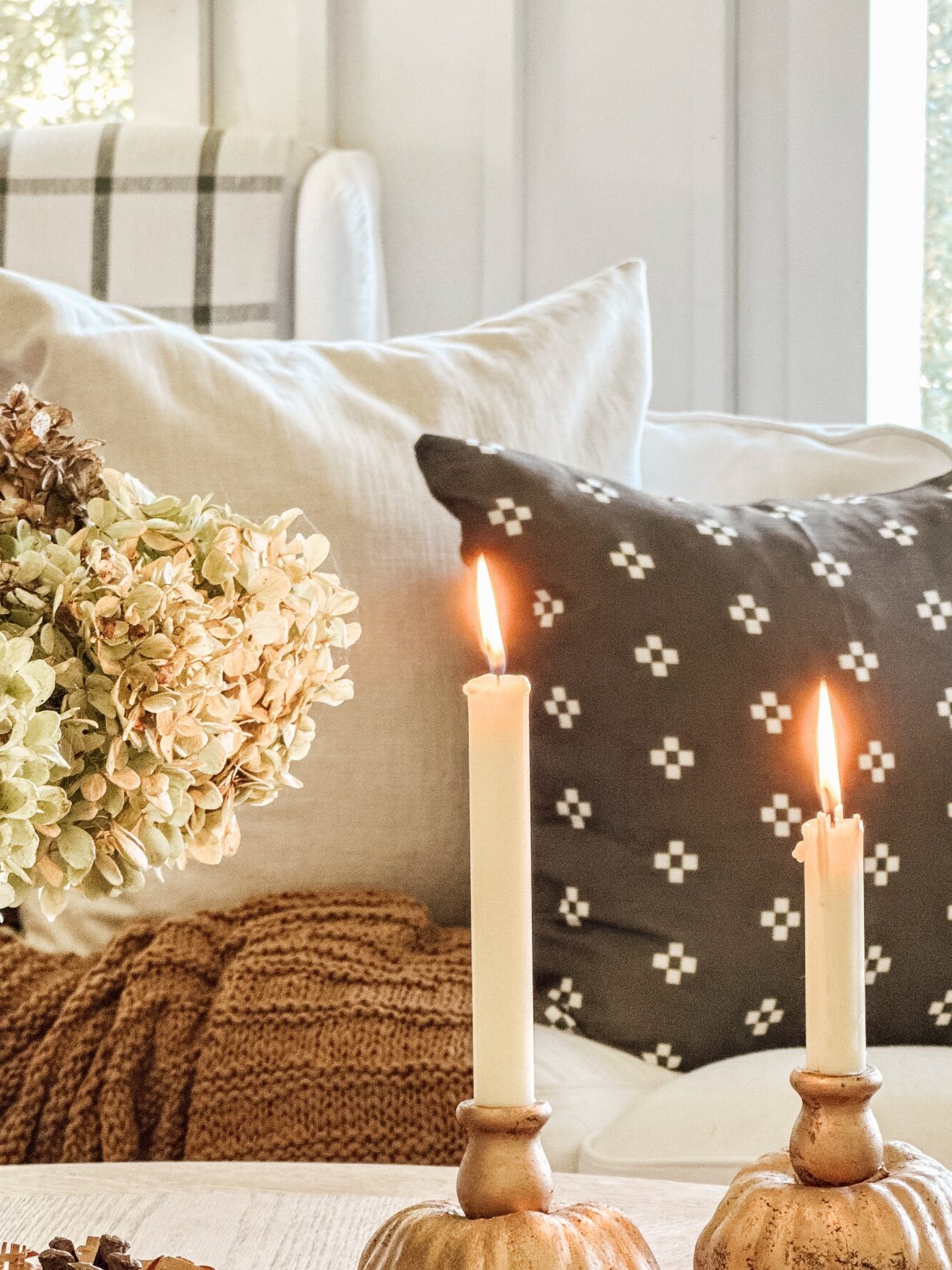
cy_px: 640
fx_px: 4107
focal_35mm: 112
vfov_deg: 17.6
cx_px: 424
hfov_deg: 13.2
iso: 400
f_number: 2.8
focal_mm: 9
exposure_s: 1/35
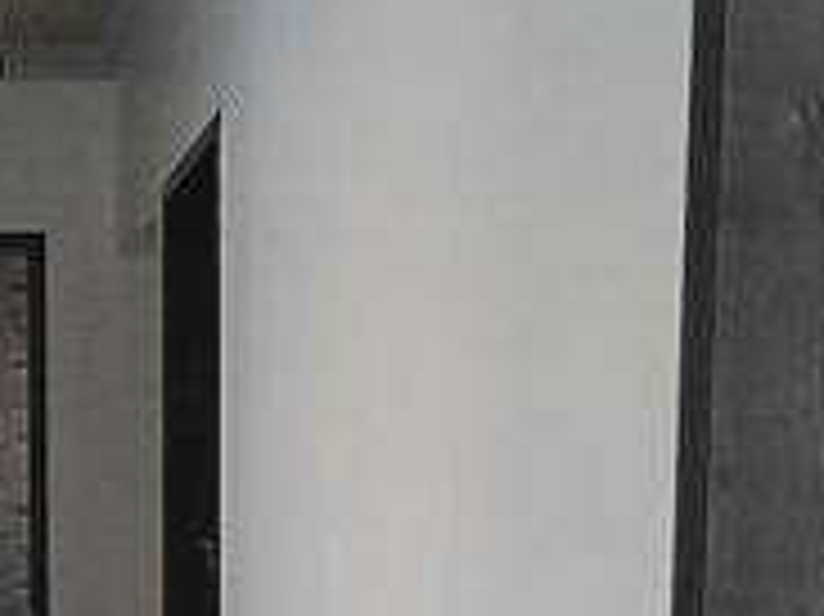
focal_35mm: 70
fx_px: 1665
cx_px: -9
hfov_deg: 26.3
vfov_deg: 20.0
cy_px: 679
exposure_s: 1/101
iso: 80
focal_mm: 1.64
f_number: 2.2
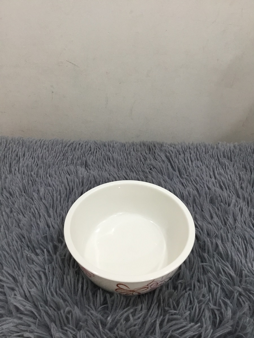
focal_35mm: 31
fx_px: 303
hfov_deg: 45.4
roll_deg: -0.7
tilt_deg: -39.6
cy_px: 169
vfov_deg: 58.4
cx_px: 127
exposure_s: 1/33
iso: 64
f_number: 2.4
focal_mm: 3.3
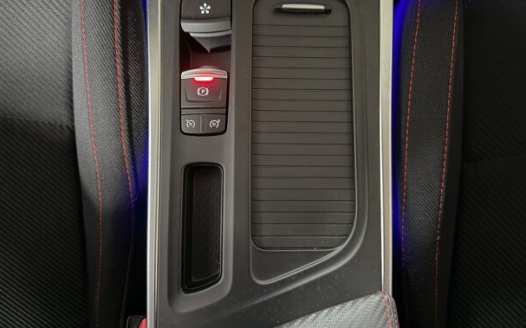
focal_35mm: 26
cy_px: 134
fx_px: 373
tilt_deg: -87.5
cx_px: 258
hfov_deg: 70.4
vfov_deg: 47.3
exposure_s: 1/17
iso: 2000
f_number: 1.78
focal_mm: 6.76
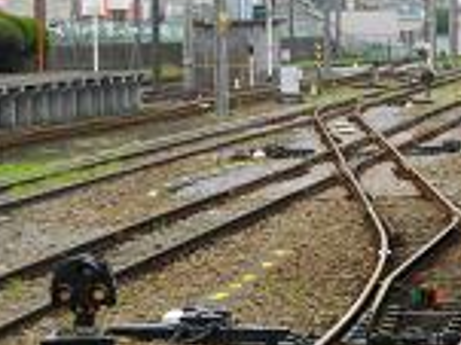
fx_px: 3300
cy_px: 220
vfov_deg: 6.0
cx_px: 371
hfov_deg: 8.0
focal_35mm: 248
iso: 100
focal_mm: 17.1
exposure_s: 1/250
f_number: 5.2
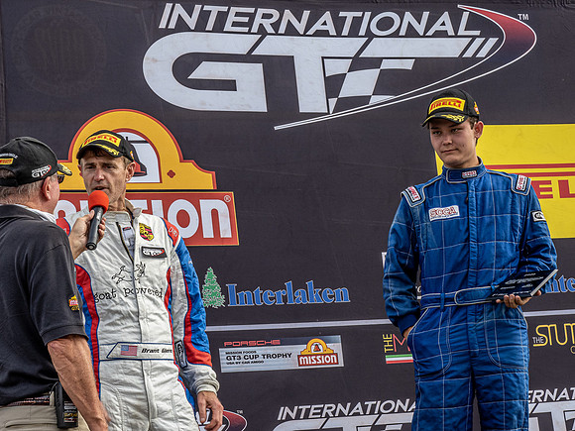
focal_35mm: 92
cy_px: 236
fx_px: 1526
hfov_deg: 21.3
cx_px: 246
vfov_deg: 16.1
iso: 200
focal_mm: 38
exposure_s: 1/60
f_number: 13
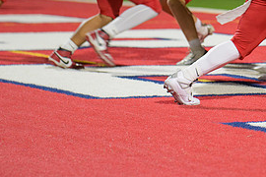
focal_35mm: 344
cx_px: 276
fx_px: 2542
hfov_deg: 6.0
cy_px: -1
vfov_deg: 4.0
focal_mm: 160
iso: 1250
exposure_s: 1/250
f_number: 2.8
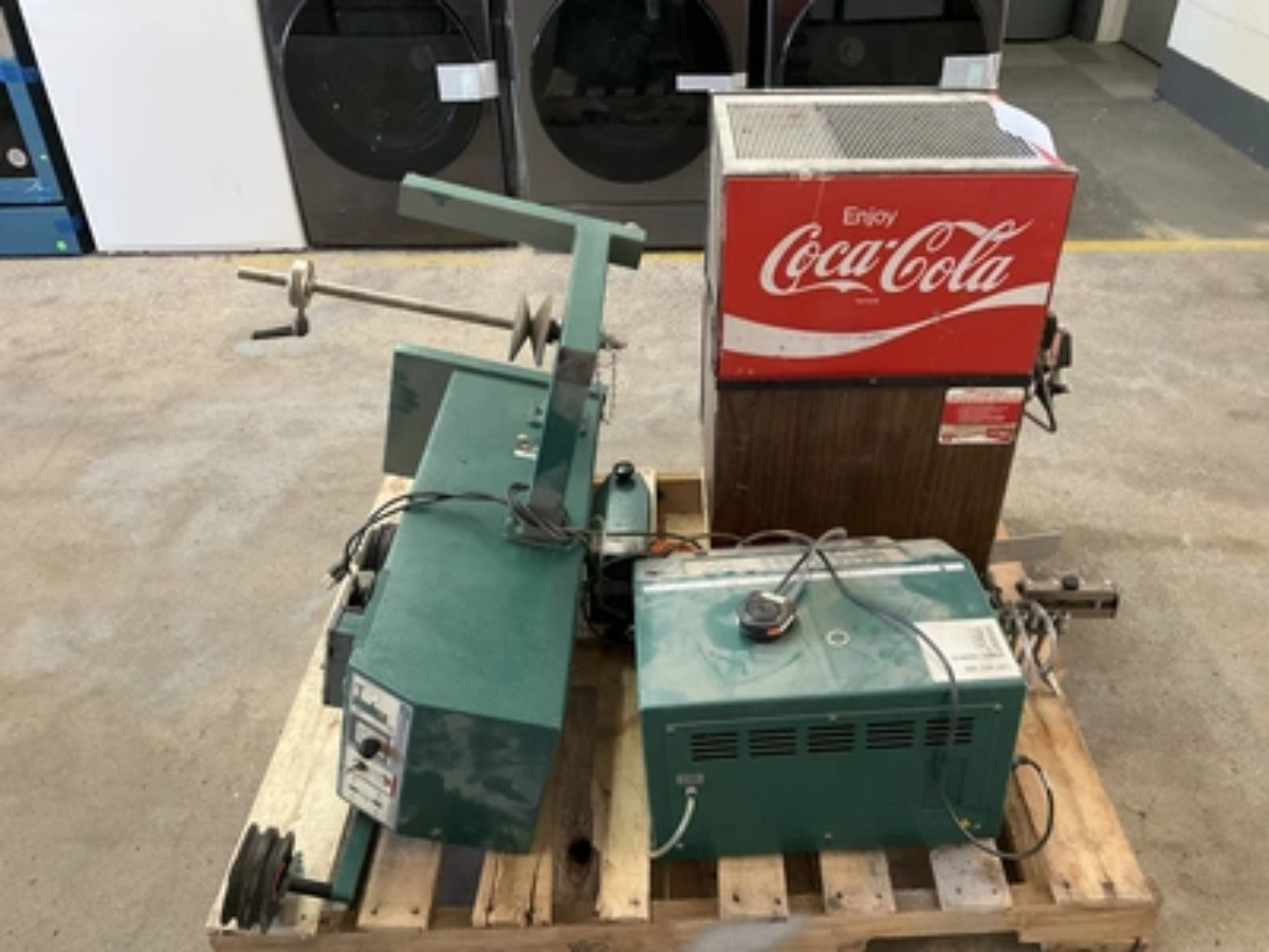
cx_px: 634
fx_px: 1063
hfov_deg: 61.7
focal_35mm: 29
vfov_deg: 48.2
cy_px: 476
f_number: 1.8
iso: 200
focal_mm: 3
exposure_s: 1/60
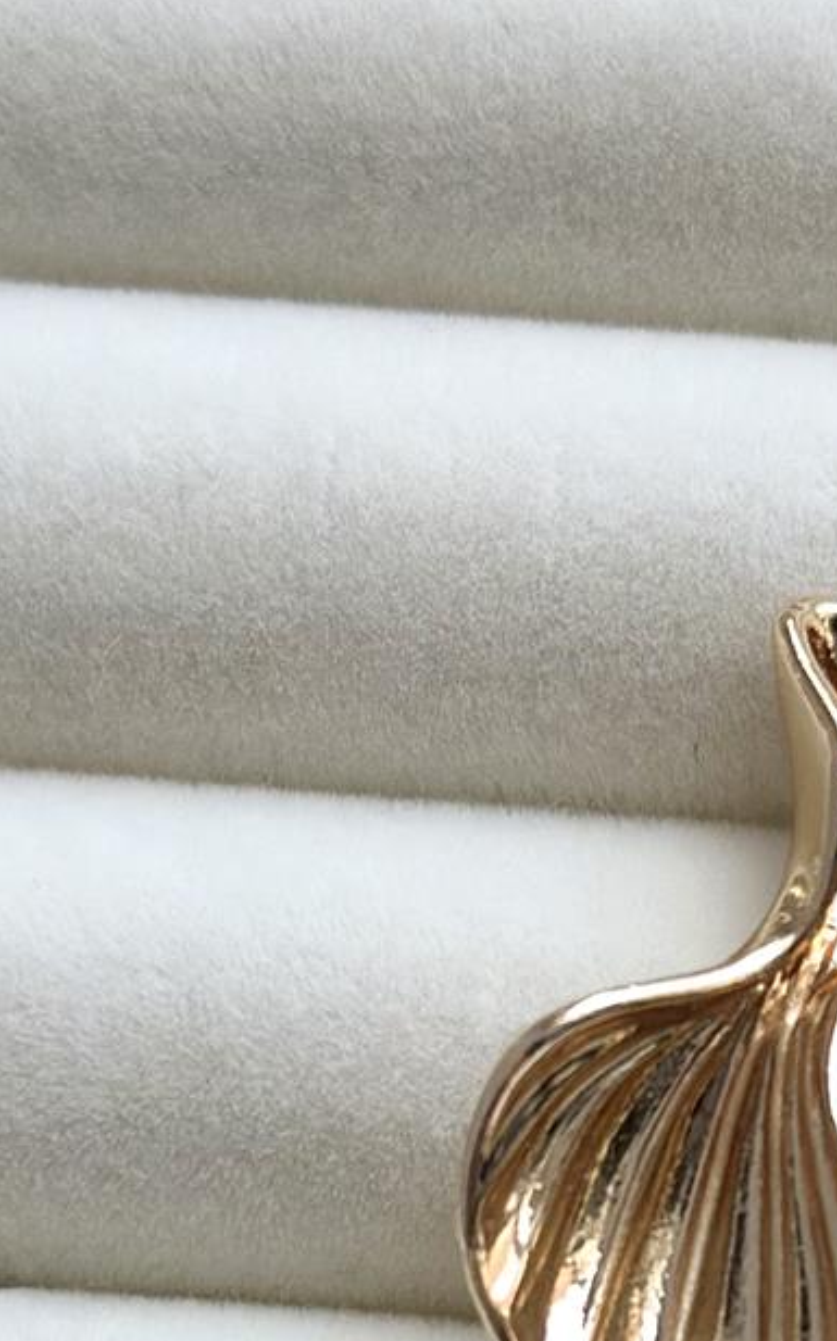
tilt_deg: -78.2
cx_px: 954
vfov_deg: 15.5
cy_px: 1341
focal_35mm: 132
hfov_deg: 9.8
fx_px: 4823
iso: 80
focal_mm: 6.86
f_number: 1.78
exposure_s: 1/541
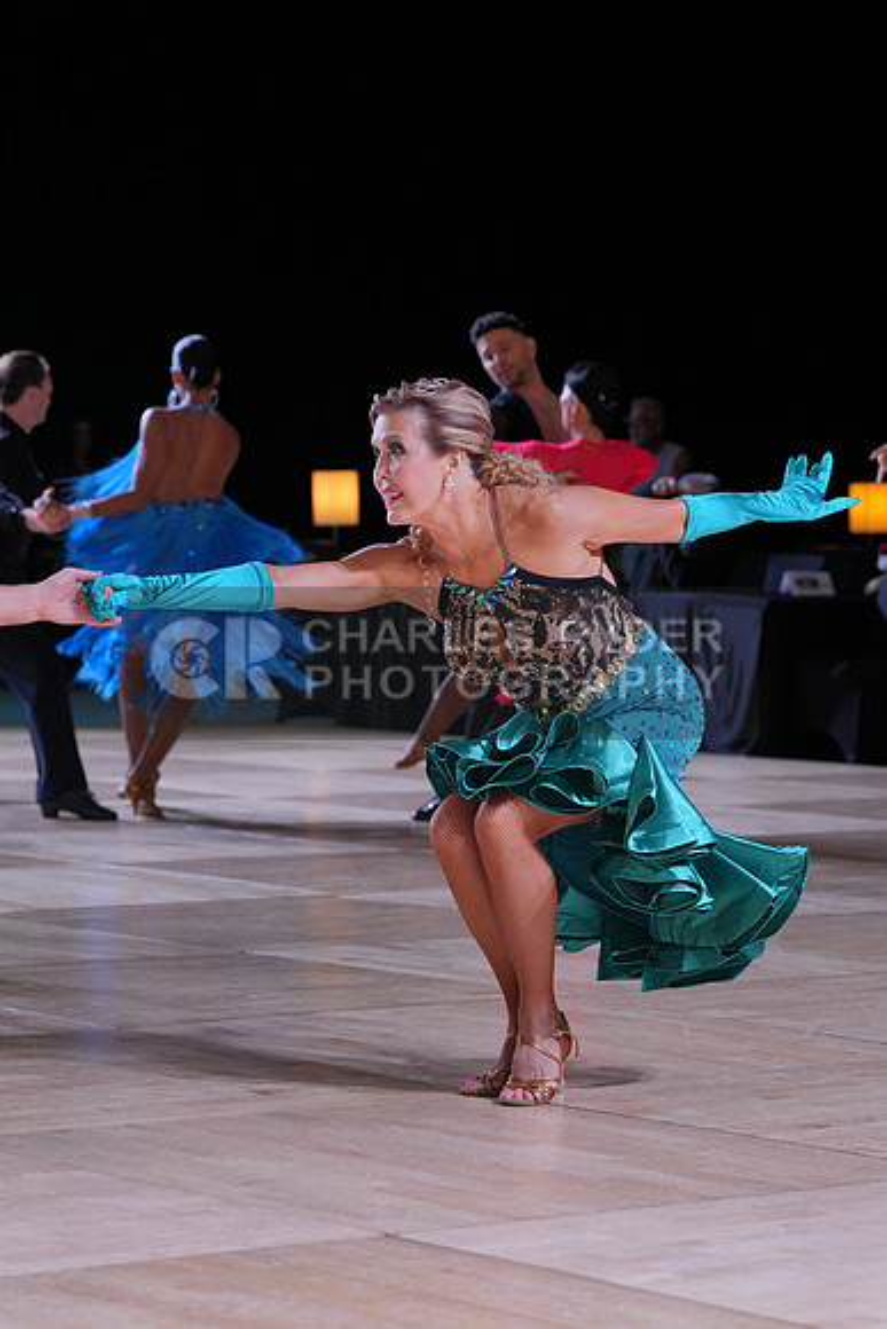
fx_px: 4321
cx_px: 444
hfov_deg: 11.7
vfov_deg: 17.5
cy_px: 664
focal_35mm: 117
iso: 2000
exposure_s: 1/400
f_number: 6.3
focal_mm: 117
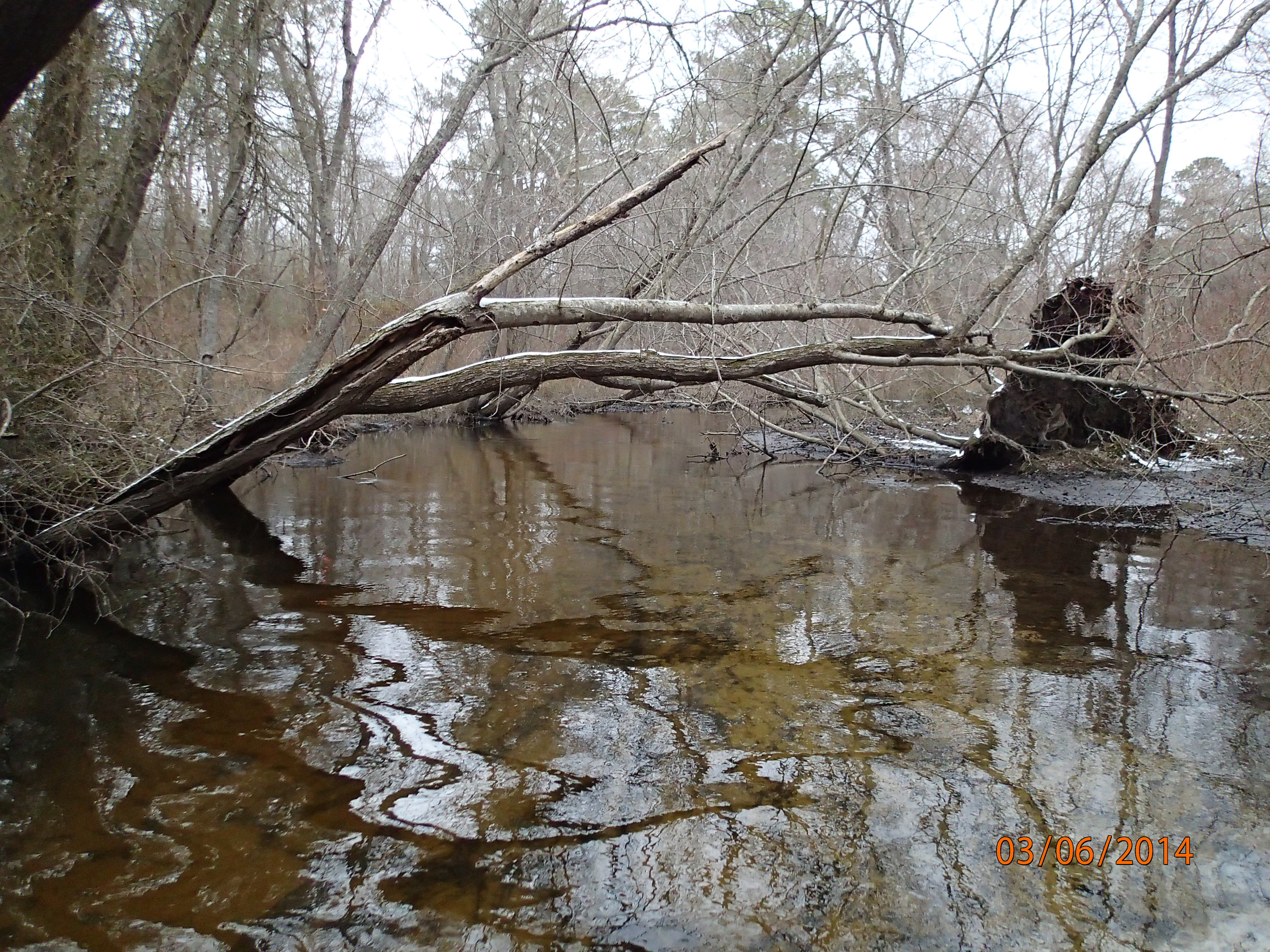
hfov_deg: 69.4
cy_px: 476
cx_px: 635
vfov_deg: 54.9
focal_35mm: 25
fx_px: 917
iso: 500
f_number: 2
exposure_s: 1/500
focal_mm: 4.5
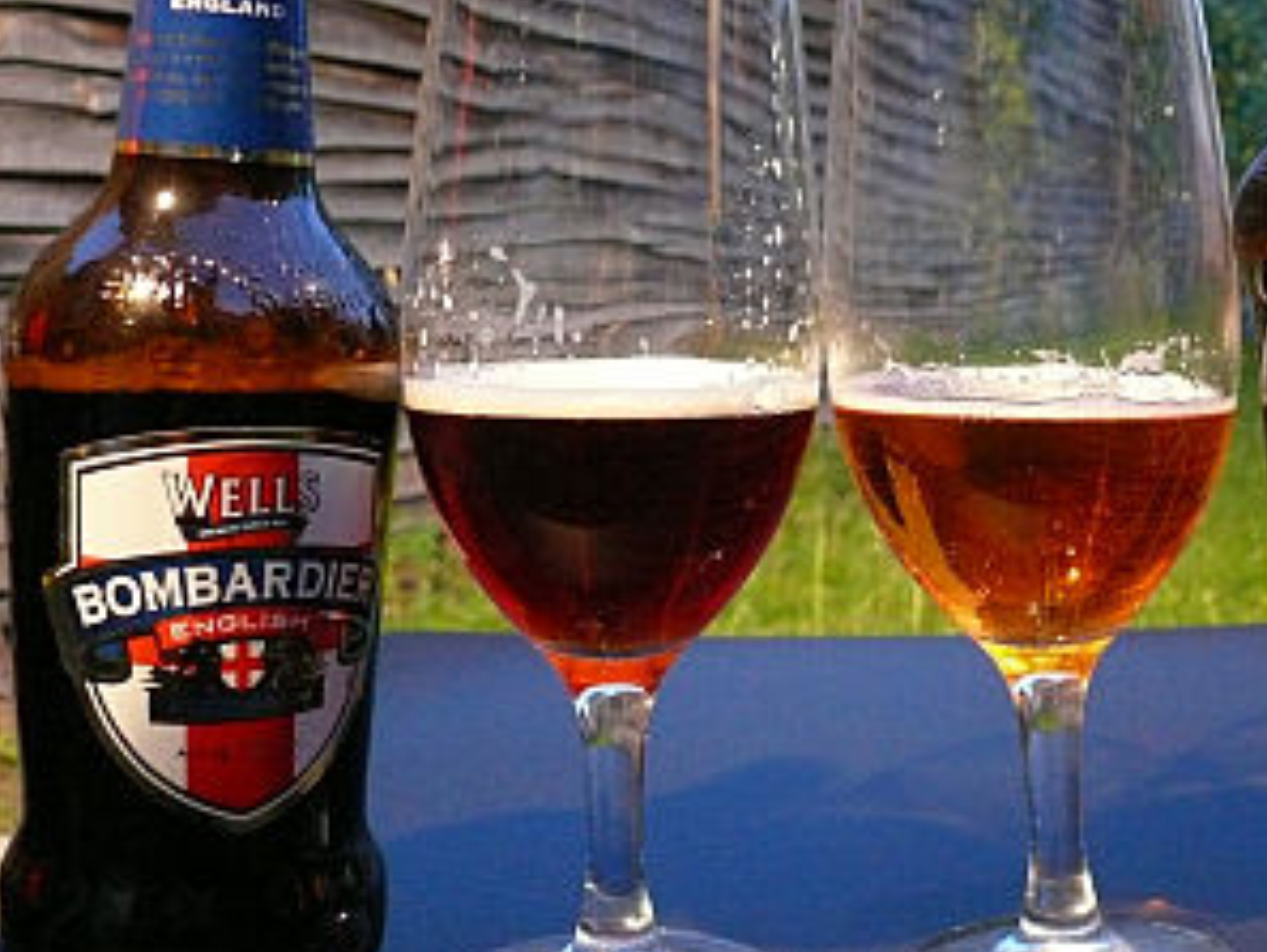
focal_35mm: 53
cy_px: 435
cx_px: 943
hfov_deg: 35.4
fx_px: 1941
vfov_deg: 27.5
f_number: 2.8
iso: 800
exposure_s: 1/20
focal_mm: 7.4
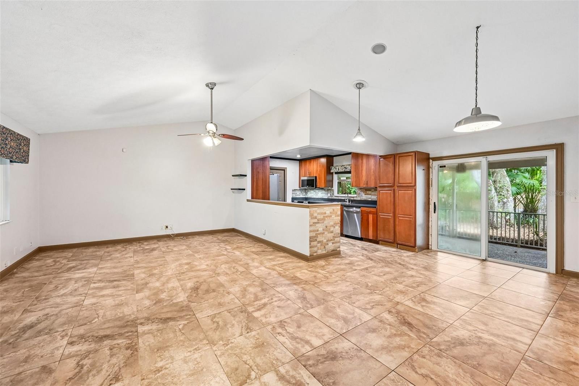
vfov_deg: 81.2
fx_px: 225
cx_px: 290
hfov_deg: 104.3
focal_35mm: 14
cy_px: 193
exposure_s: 1/25
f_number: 8
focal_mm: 14
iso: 2500
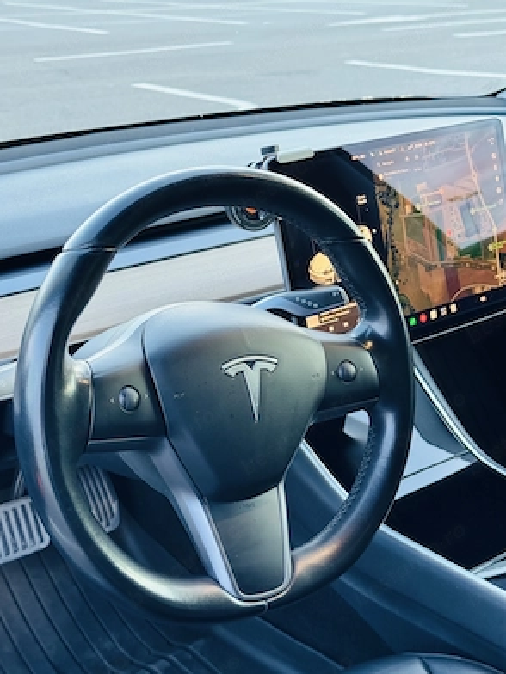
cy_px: 332
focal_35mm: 49
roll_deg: +0.6
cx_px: 251
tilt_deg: -20.8
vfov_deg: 38.9
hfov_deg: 29.7
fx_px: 955
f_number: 1.78
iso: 800
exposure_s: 1/26
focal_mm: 6.76
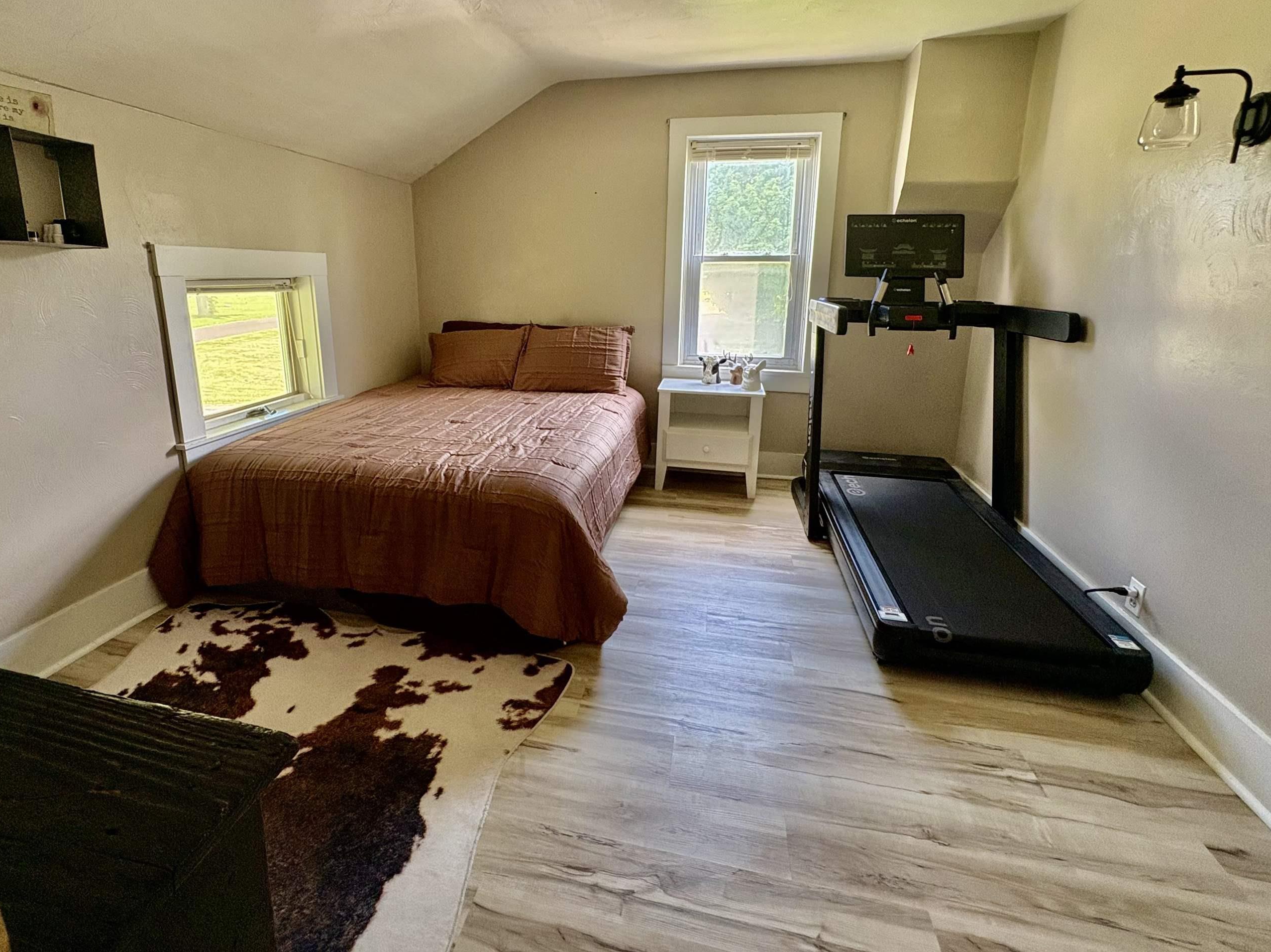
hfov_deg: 90.8
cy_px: 398
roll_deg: +0.6
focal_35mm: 17
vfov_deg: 74.2
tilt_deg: -11.0
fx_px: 624
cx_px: 573
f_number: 2.2
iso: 250
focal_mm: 2.22
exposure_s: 1/72
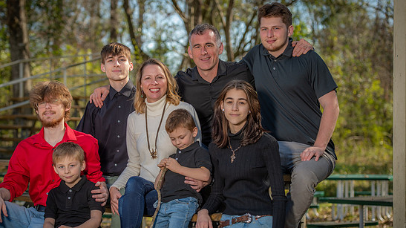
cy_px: 126
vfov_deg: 12.1
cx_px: 192
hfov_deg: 21.4
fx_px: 1076
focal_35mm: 100
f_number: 4
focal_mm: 90
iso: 50
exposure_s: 1/250
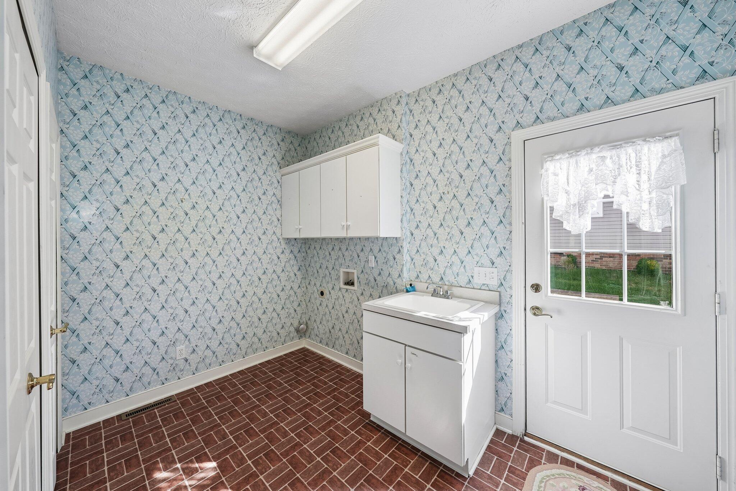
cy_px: 246
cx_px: 368
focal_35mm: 12
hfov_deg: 112.6
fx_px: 245
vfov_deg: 90.0
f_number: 8
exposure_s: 1/30
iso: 250
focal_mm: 12
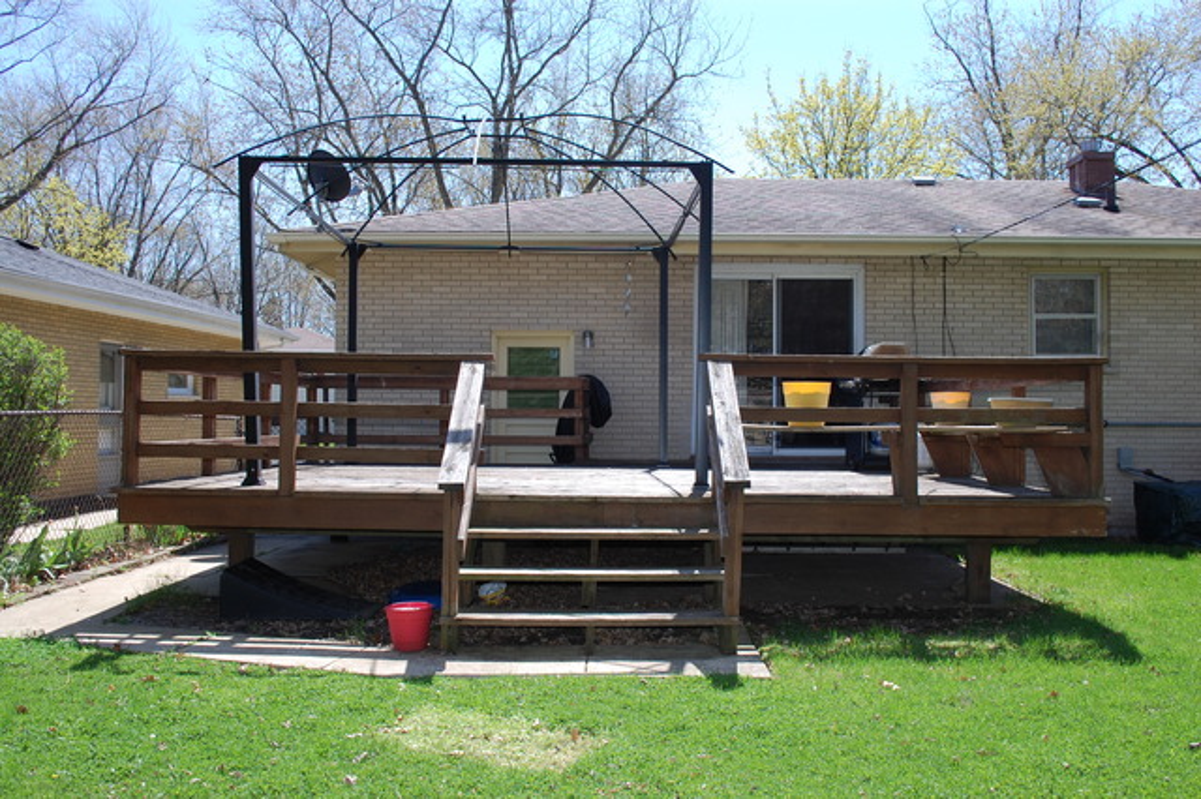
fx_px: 1100
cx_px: 600
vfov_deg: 39.9
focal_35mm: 33
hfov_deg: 57.2
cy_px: 400
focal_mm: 22
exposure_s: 1/250
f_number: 8
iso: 220
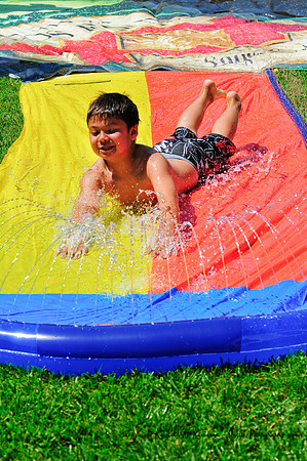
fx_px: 1346
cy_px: 230
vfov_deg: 19.5
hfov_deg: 13.0
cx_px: 154
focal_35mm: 105
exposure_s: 1/800
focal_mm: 70
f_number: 7.1
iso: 200
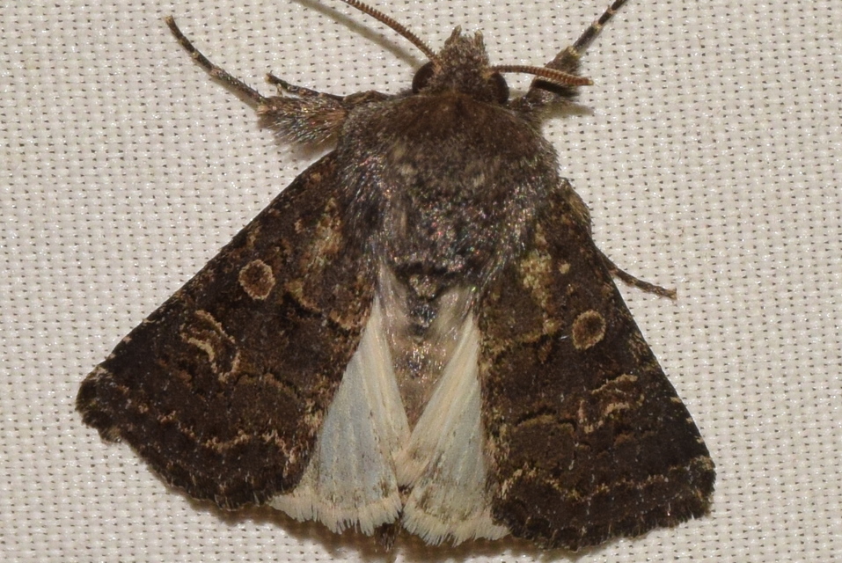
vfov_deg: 6.6
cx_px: 421
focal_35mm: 210
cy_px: 282
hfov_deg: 9.8
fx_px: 4916
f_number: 14
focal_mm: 140
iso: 500
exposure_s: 1/160
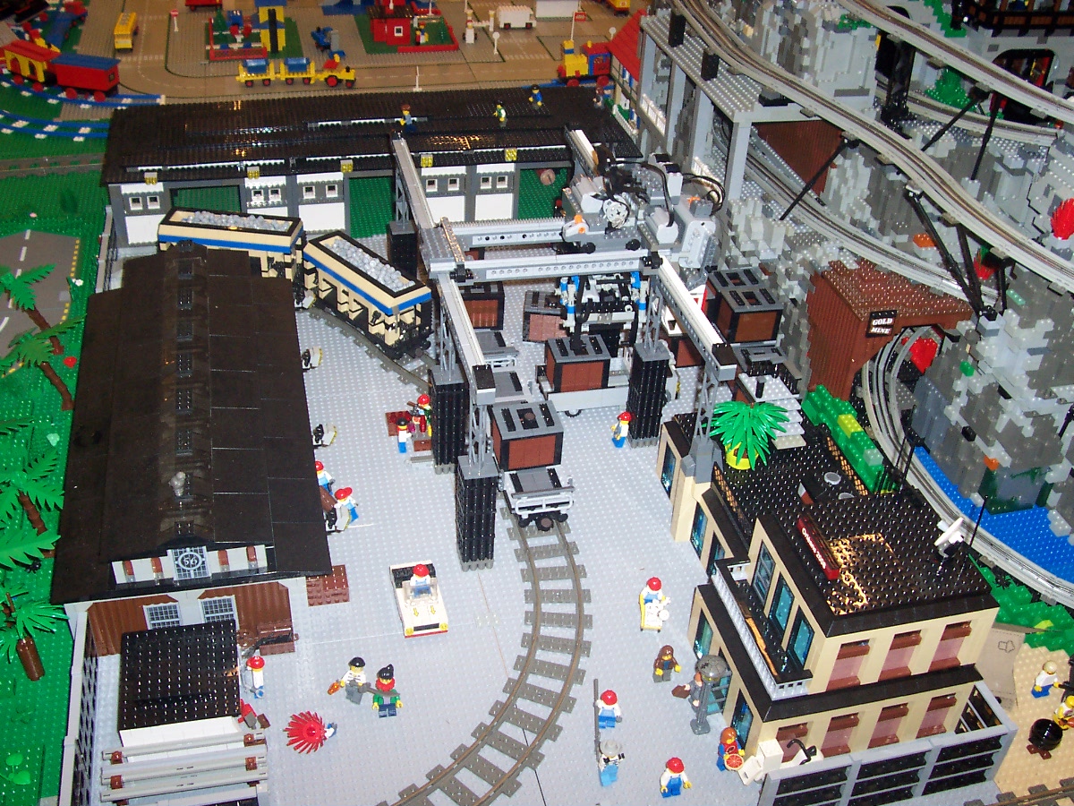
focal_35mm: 37
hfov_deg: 50.1
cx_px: 537
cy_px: 403
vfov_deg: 38.7
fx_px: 1148
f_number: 2.8
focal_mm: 5.6
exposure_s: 1/60
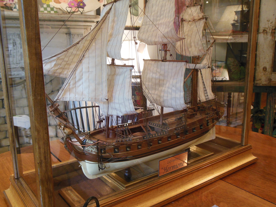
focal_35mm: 33
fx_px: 263
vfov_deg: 42.9
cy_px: 104
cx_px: 138
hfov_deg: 55.4
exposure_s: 1/25
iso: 400
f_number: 3.5
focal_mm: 6
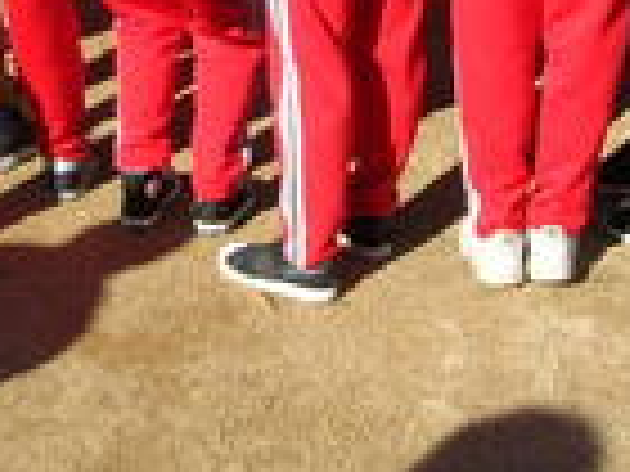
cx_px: 356
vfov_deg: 14.2
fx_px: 1820
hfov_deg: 19.6
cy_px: -144
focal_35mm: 100
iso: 50
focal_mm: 5.8
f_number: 5.6
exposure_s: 1/219
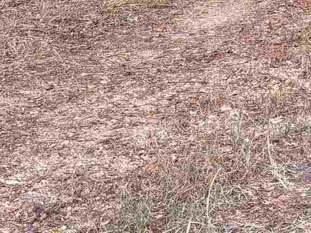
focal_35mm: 139
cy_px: -199
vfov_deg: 10.0
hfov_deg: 13.5
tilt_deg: -1.5
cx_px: 441
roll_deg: +1.0
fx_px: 1249
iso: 40
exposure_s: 1/169
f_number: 1.6
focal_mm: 5.96
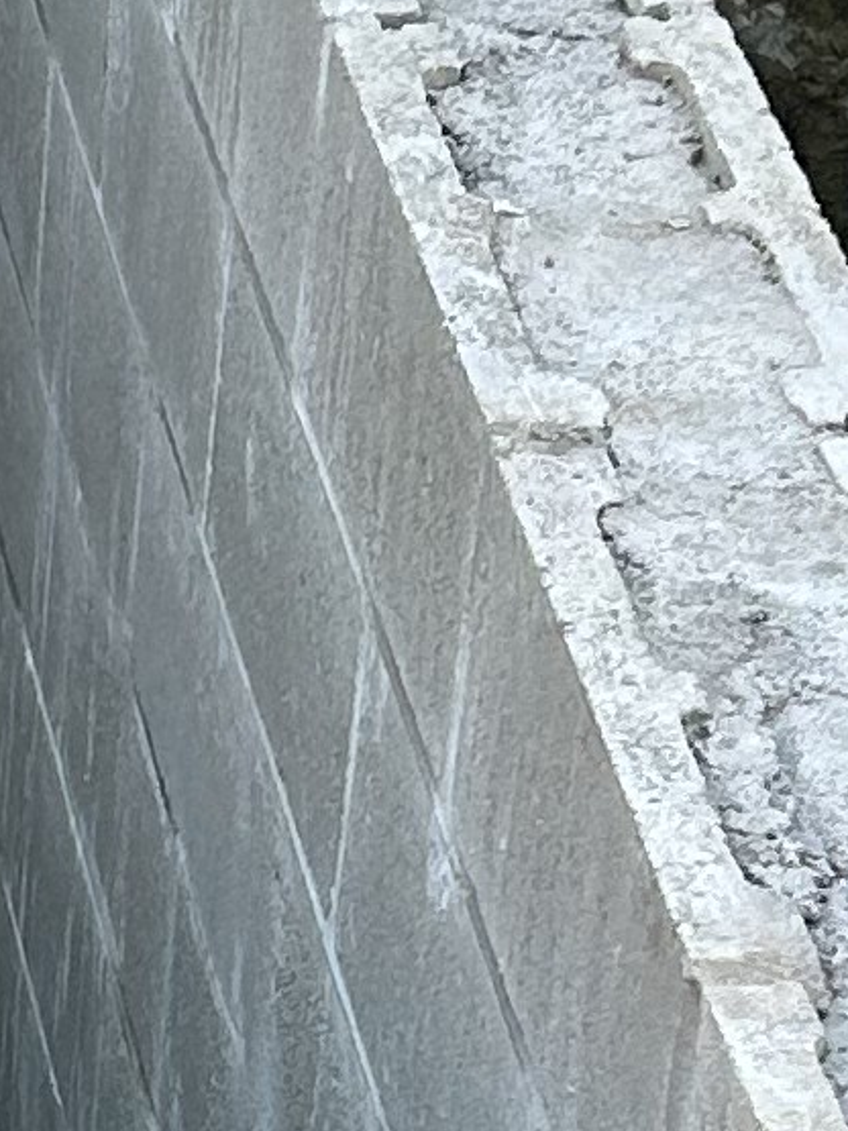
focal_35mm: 189
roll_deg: -0.6
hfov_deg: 7.7
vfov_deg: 10.3
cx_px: -548
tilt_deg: -37.2
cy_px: 1327
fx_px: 6176
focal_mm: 5.7
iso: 40
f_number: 1.5
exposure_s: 1/289
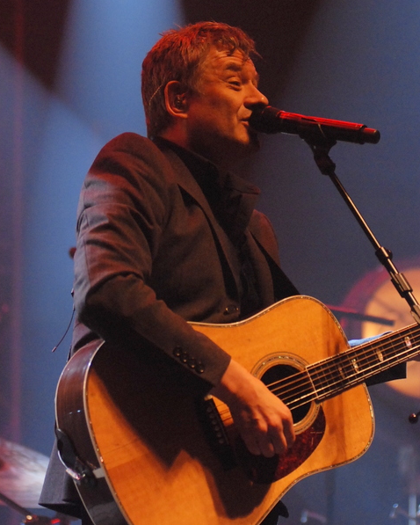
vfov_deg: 14.2
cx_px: 209
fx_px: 2112
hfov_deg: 11.4
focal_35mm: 136
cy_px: 220
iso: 1600
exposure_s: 1/400
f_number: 2.8
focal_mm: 80
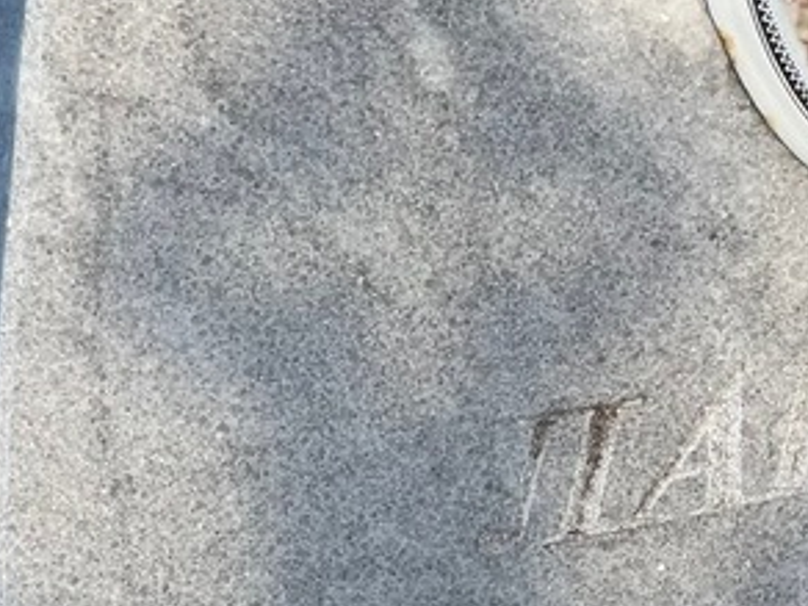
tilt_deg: -30.5
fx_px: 4925
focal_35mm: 211
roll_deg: +0.6
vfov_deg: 7.0
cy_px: 664
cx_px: 957
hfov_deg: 9.3
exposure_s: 1/224
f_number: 2.8
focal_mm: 9
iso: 32
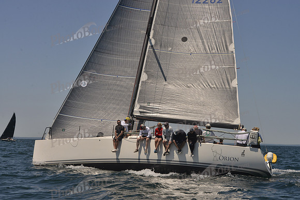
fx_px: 583
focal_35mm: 70
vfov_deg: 19.5
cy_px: 100
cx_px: 150
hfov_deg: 28.8
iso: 400
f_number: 11
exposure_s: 1/800
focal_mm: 70
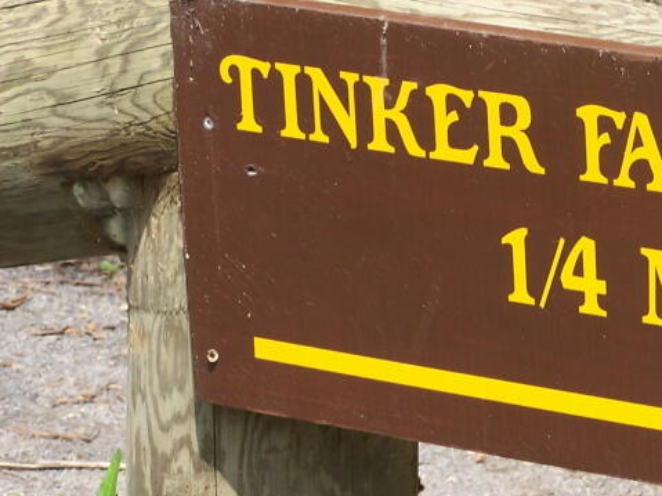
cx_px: 630
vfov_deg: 5.9
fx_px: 4780
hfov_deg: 7.9
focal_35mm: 250
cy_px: 30
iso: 80
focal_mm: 19.4
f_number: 3.2
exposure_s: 1/500
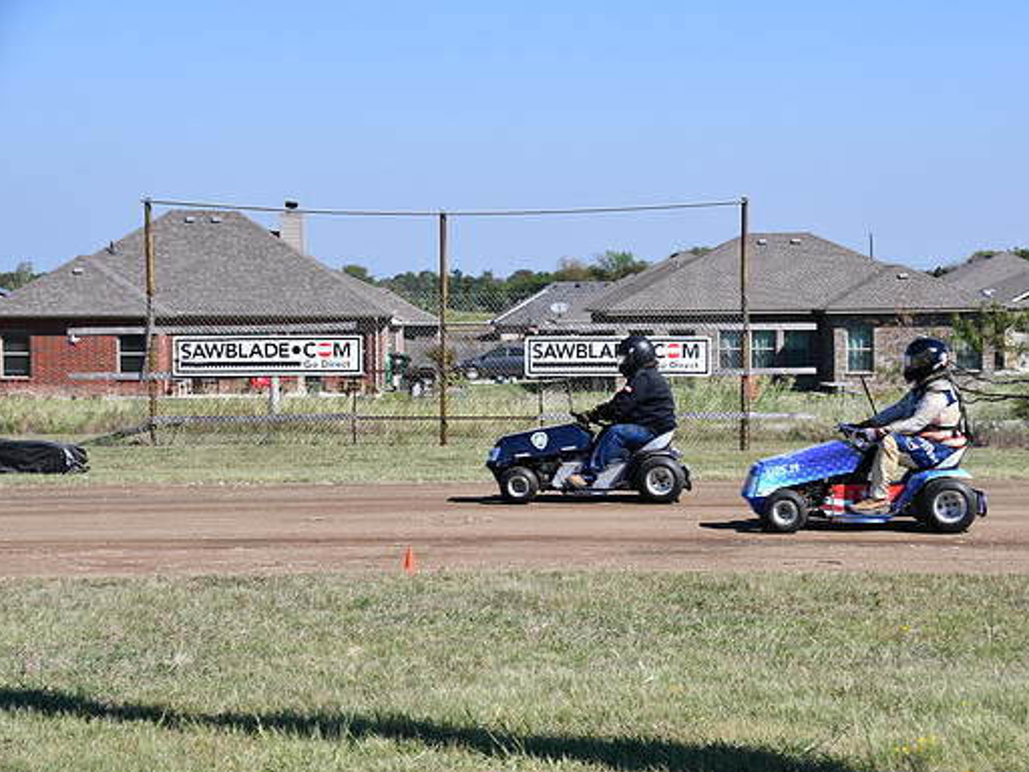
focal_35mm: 85
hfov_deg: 23.0
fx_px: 2527
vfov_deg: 17.4
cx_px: 577
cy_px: 387
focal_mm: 52
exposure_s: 1/250
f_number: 8
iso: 100
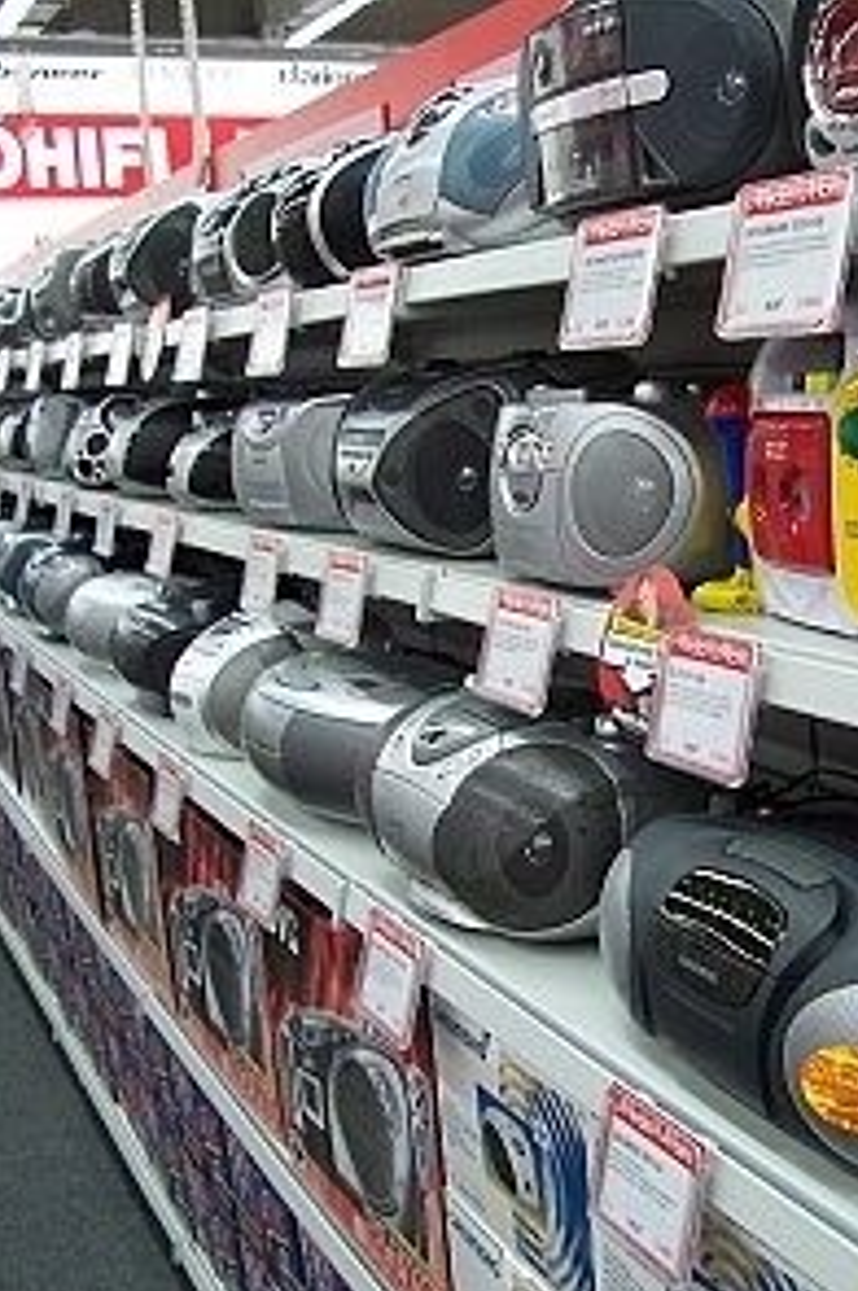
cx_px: 762
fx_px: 1720
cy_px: 652
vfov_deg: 41.2
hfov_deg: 27.1
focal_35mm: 48
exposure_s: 1/30
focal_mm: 5.6
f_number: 2.7
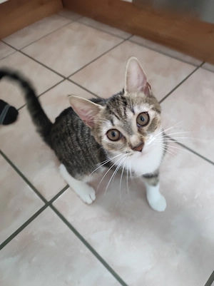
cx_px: 107
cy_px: 143
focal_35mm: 25
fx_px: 206
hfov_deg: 54.8
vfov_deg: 69.4
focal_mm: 4.7
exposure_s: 1/33
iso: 1372
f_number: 1.79
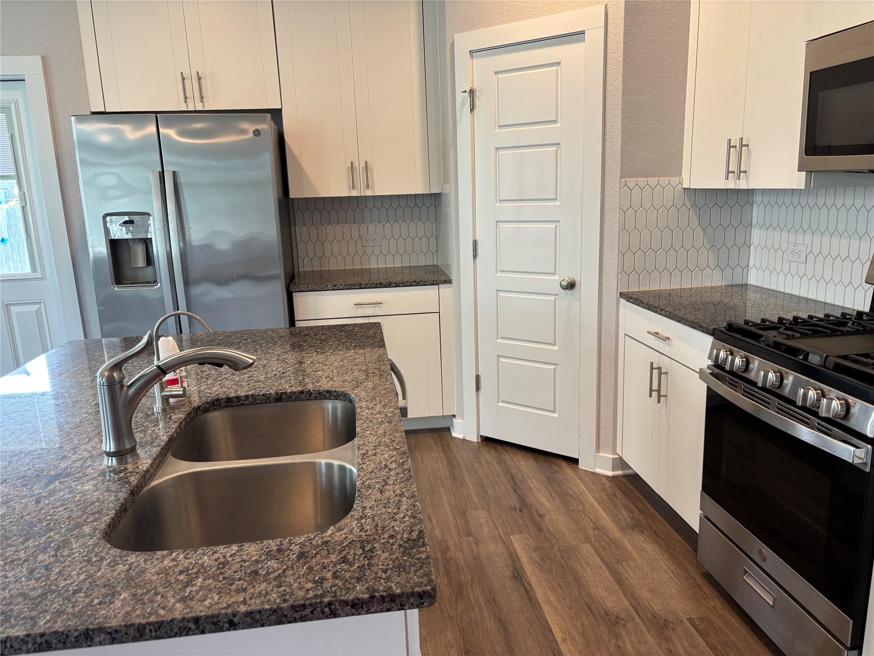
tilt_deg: -14.7
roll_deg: +2.1
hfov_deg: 67.3
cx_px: 437
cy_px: 328
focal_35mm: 26
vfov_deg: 53.1
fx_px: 656
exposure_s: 1/60
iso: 100
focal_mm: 5.96
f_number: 1.6
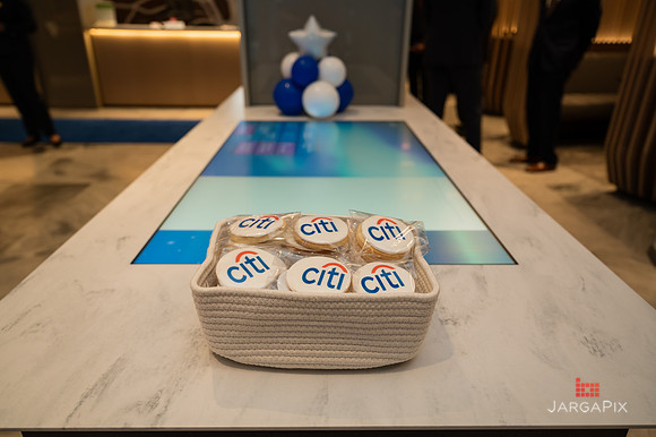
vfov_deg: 49.9
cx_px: 328
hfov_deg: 69.9
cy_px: 218
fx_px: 469
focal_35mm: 26
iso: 400
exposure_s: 1/200
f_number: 3.2
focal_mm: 25.5
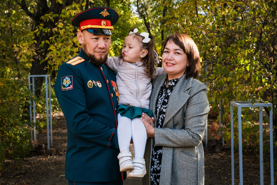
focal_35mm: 53
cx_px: 135
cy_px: 95
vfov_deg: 25.4
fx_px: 410
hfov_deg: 37.3
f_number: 9
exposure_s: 1/320
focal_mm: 52
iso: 400
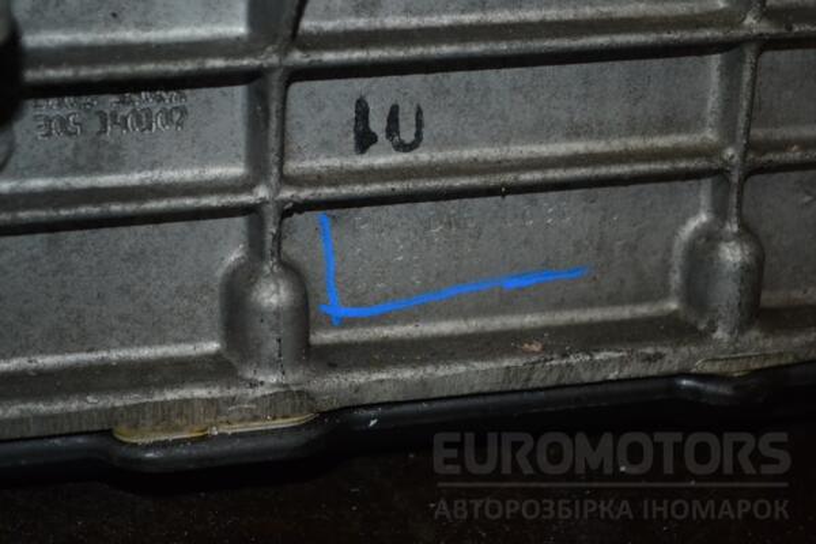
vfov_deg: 16.6
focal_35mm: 82
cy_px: 272
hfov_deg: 24.6
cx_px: 408
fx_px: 1870
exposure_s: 1/60
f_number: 7.1
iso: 800
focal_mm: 55
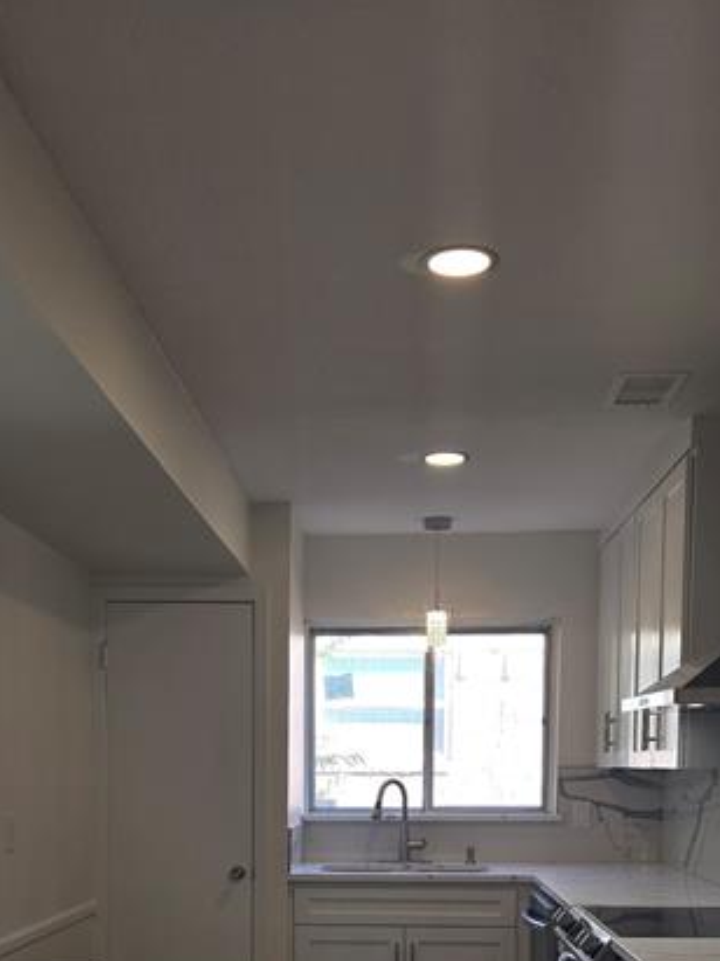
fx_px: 1193
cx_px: 369
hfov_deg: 33.6
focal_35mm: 43
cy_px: 842
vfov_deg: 40.9
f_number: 1.7
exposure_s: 1/60
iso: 20
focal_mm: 6.3
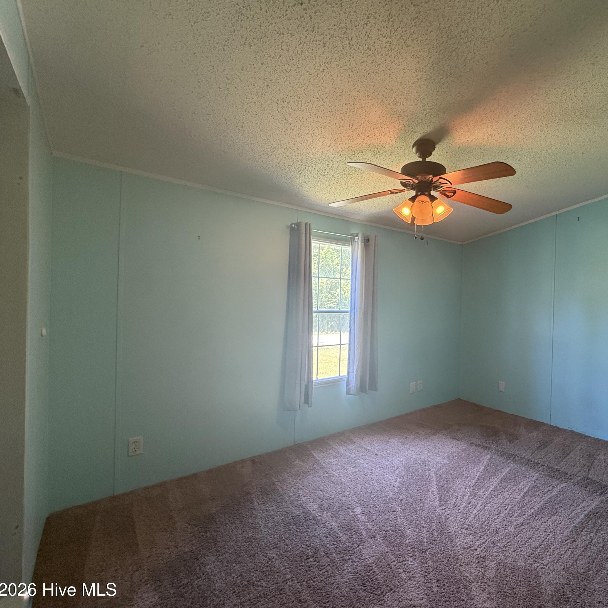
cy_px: 305
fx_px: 338
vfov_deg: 84.0
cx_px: 401
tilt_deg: +0.2
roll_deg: -1.4
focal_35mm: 17
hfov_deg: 81.4
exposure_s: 1/120
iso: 500
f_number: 2.2
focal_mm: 2.22
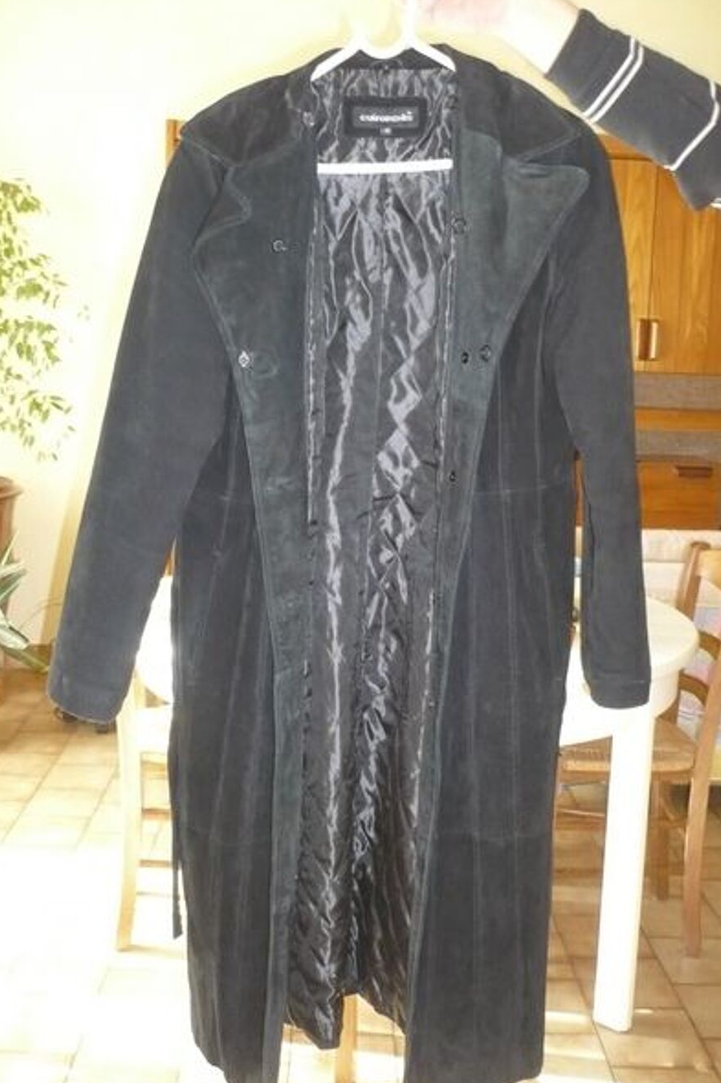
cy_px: 541
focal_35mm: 37
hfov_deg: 35.9
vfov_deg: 51.9
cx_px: 343
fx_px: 1112
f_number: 2.8
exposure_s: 1/30
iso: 500
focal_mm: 5.8
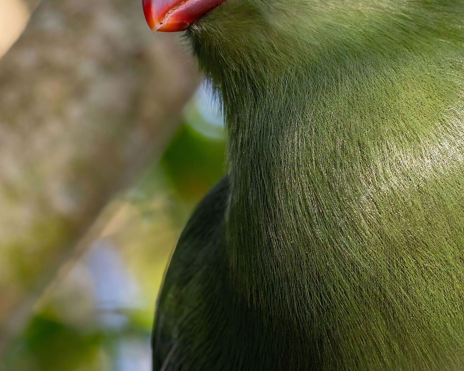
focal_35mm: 901
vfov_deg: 1.7
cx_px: 264
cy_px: 51
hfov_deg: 2.1
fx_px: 12375
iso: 800
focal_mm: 302
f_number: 6.3
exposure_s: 1/125
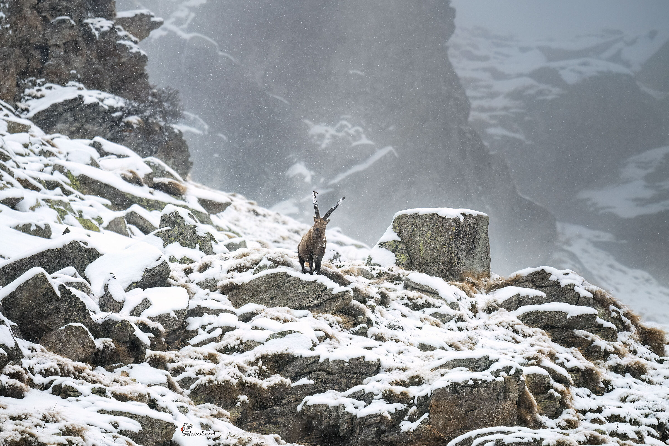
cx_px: 334
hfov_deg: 3.4
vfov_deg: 2.3
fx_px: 11149
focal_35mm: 600
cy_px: 223
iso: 2500
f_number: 8
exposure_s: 1/5000
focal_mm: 600
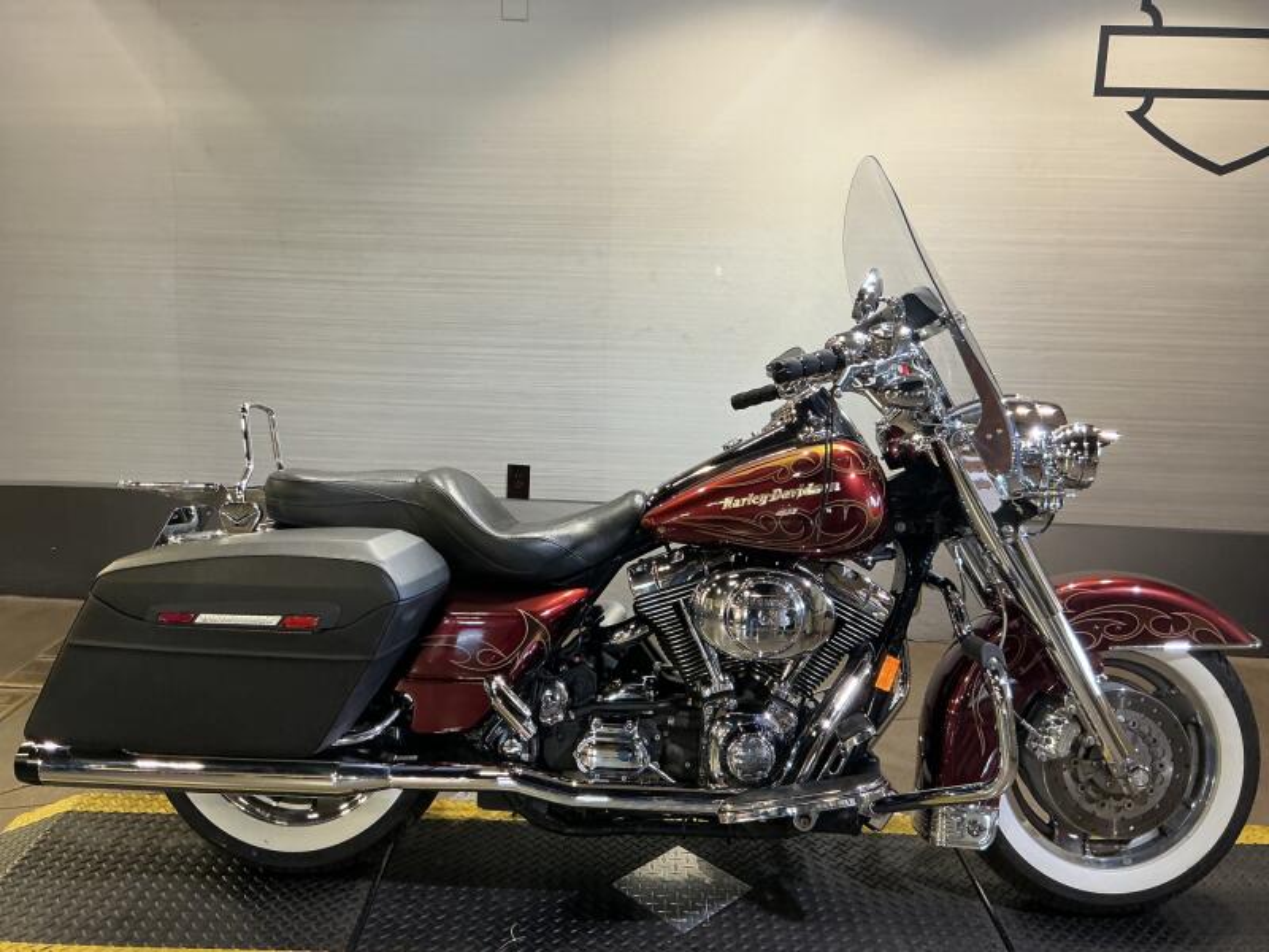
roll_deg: -1.9
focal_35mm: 29
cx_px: 634
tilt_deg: -12.4
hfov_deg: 61.7
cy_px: 476
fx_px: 1063
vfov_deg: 48.2
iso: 80
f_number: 1.8
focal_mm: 3
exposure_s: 1/60
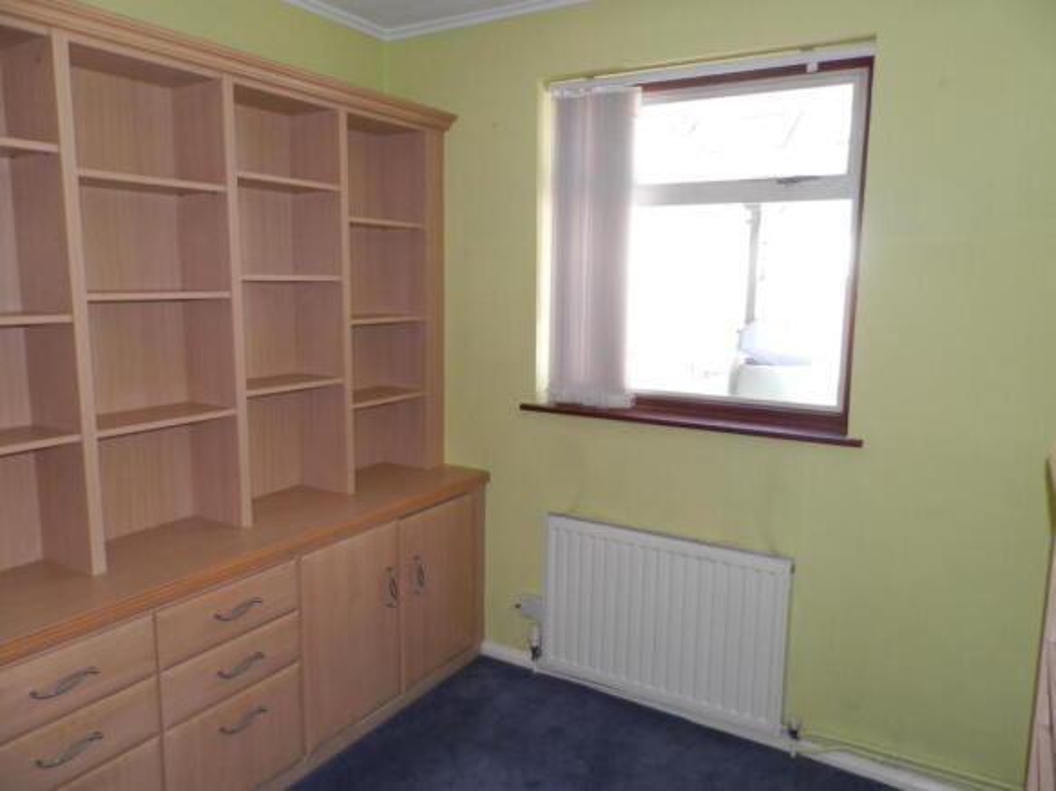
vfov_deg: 54.9
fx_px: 762
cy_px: 396
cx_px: 528
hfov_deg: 69.4
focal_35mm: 25
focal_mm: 4.5
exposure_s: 1/30
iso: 100
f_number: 3.1
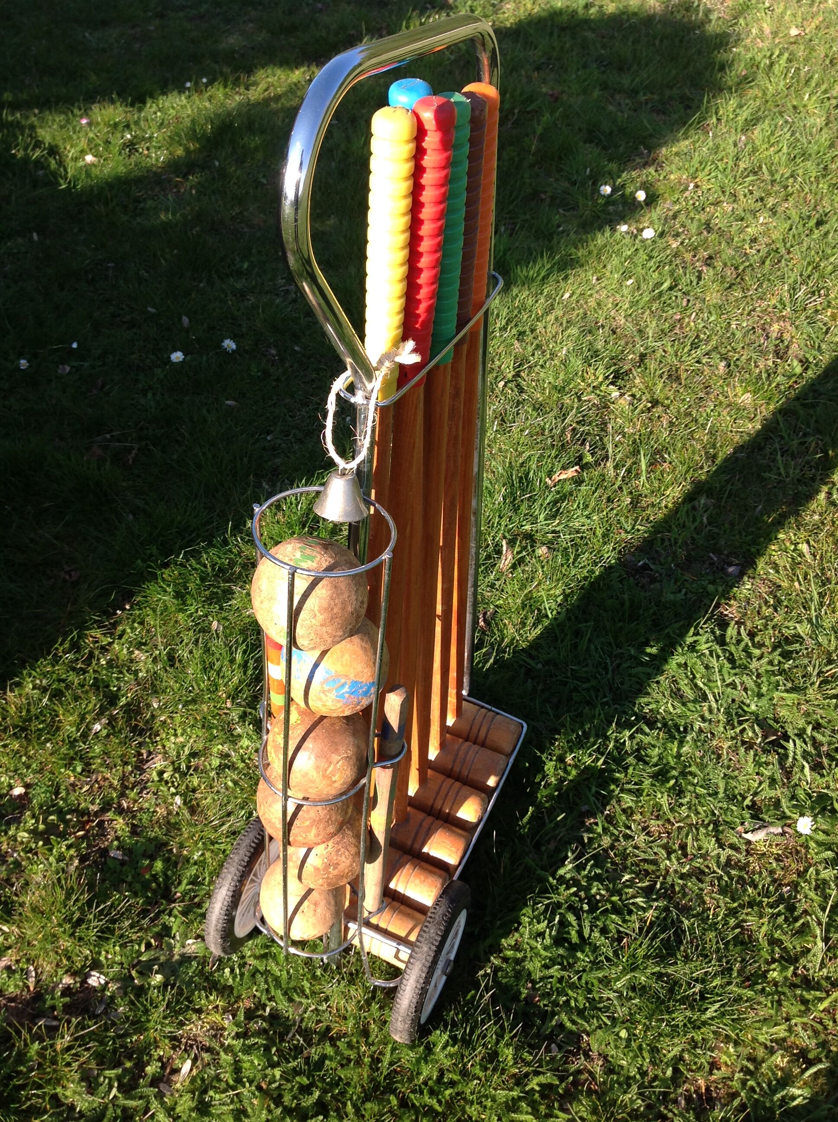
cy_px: 561
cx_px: 419
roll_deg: +0.9
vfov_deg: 52.7
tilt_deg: -44.1
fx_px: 1133
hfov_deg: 40.6
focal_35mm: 35
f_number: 2.4
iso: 50
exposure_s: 1/530
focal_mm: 4.28
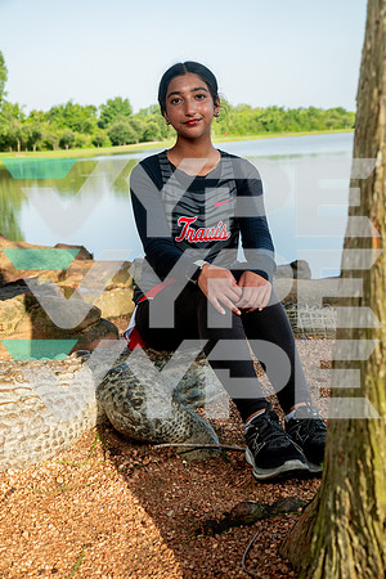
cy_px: 290
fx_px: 804
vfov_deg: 39.6
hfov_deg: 27.0
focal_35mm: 50
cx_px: 193
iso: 125
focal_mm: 50
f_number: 7.1
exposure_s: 1/200
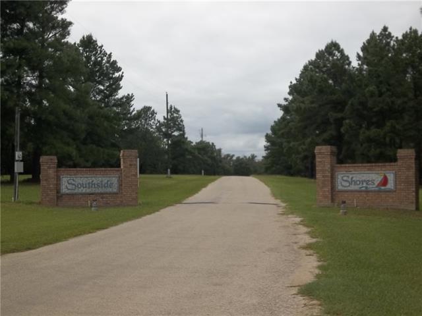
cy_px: 158
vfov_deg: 32.9
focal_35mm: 44
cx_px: 211
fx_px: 536
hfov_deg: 42.9
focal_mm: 7.8
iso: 80
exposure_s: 1/125
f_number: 11.3
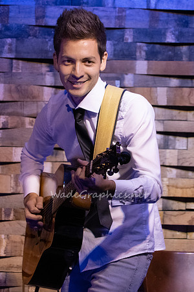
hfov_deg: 4.2
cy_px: 143
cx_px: 99
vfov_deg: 6.3
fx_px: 2632
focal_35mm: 326
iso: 6400
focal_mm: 212
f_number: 6.3
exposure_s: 1/125
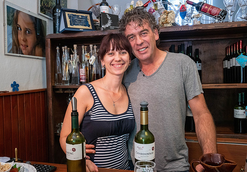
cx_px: 118
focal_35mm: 32
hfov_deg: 58.1
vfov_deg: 42.3
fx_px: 222
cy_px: 86
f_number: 8
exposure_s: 1/60
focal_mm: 31
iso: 6400
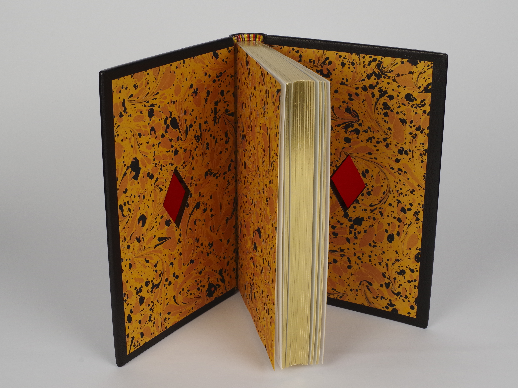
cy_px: 193
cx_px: 252
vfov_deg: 25.2
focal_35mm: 58
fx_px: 868
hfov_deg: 33.2
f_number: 13
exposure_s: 1/160
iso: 1600
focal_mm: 35
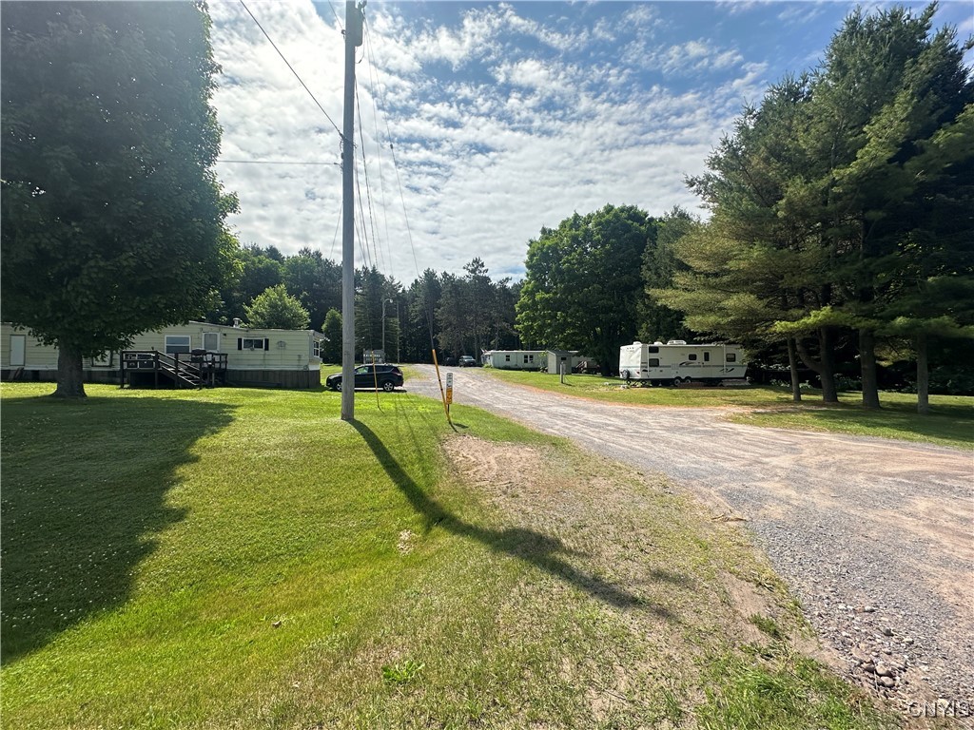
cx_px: 487
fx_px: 394
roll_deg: +0.9
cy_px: 365
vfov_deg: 85.7
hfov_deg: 102.1
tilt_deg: +0.3
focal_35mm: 14
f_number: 2.2
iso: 50
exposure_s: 1/2353
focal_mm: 2.22
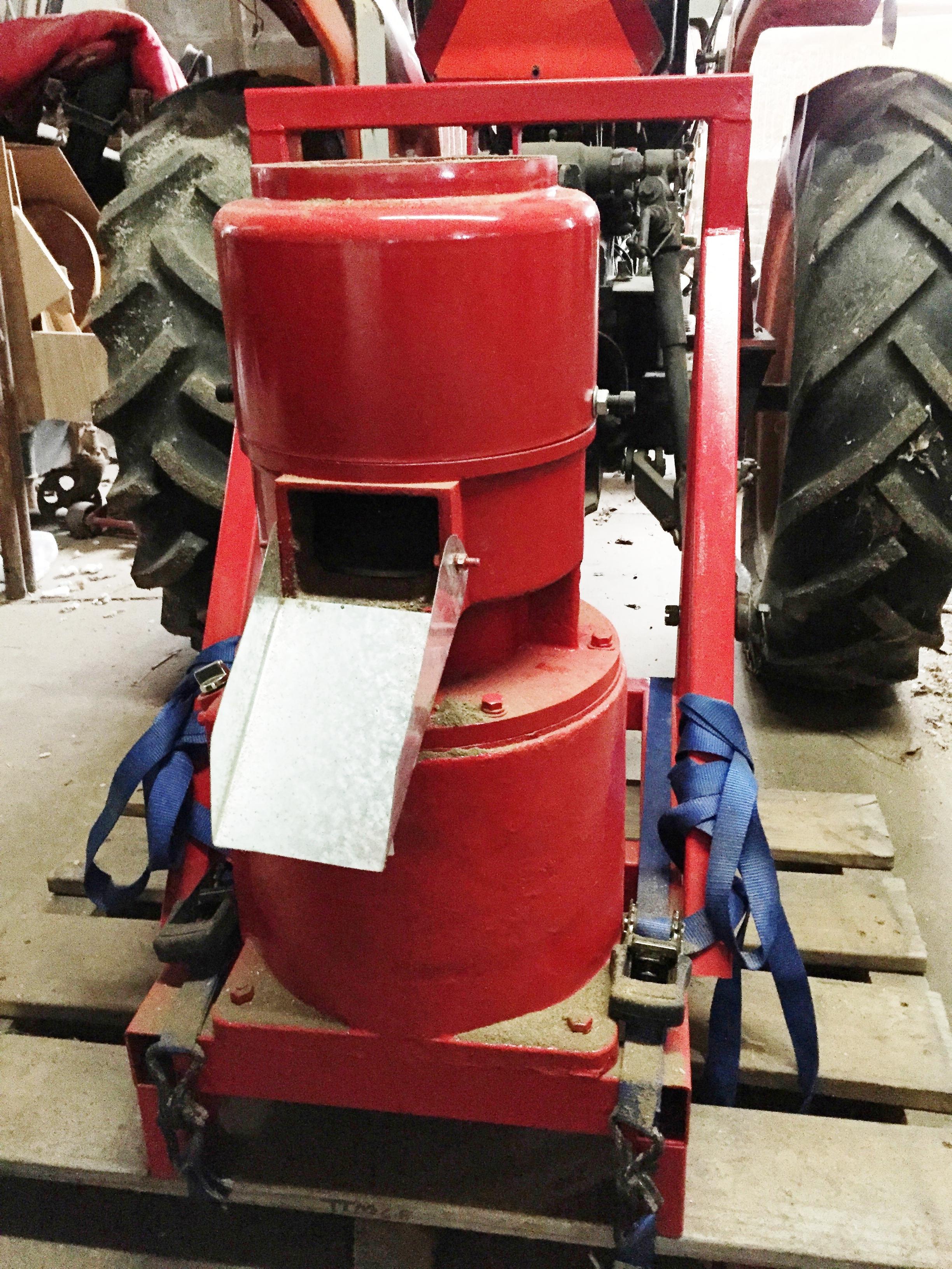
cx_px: 476
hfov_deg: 48.2
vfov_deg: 61.7
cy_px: 634
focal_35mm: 29
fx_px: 1063
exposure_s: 1/15
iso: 400
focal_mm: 4.15
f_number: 2.2
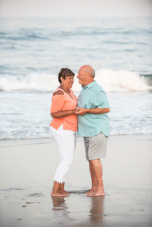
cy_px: 114
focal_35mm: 150
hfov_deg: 9.1
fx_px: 950
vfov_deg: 13.7
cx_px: 76
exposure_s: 1/1600
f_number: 3.5
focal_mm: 150
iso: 800
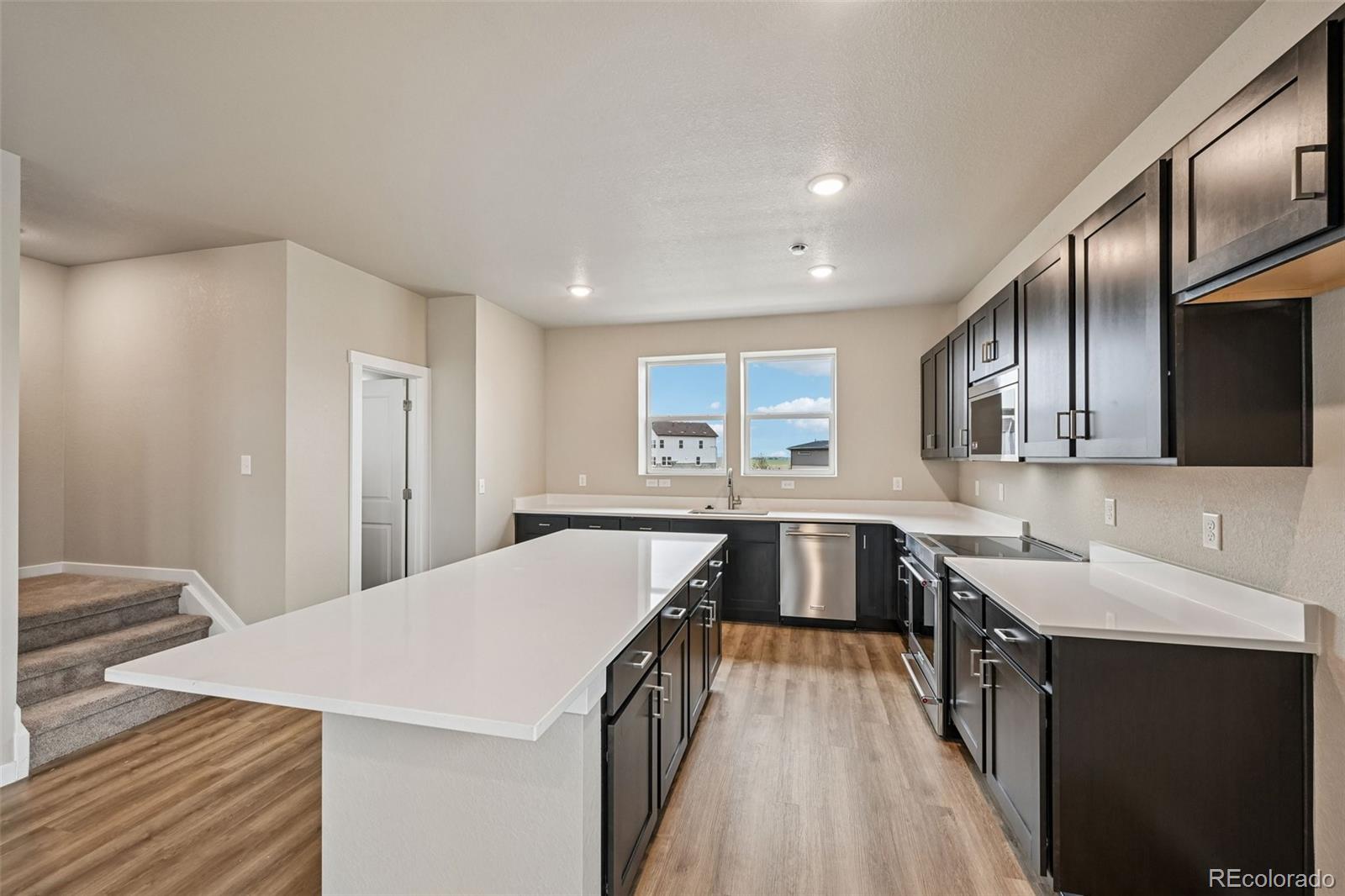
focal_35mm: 14
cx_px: 672
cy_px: 448
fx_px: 523
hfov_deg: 104.3
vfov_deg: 81.2
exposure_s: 1/15
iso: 250
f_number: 11
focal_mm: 14
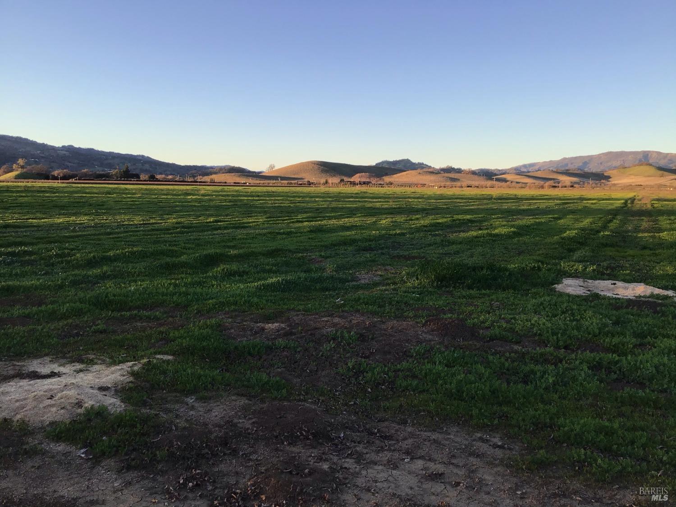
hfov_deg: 58.4
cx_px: 338
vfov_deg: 45.4
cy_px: 254
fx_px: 605
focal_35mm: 31
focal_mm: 3.3
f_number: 2.4
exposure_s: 1/214
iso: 25
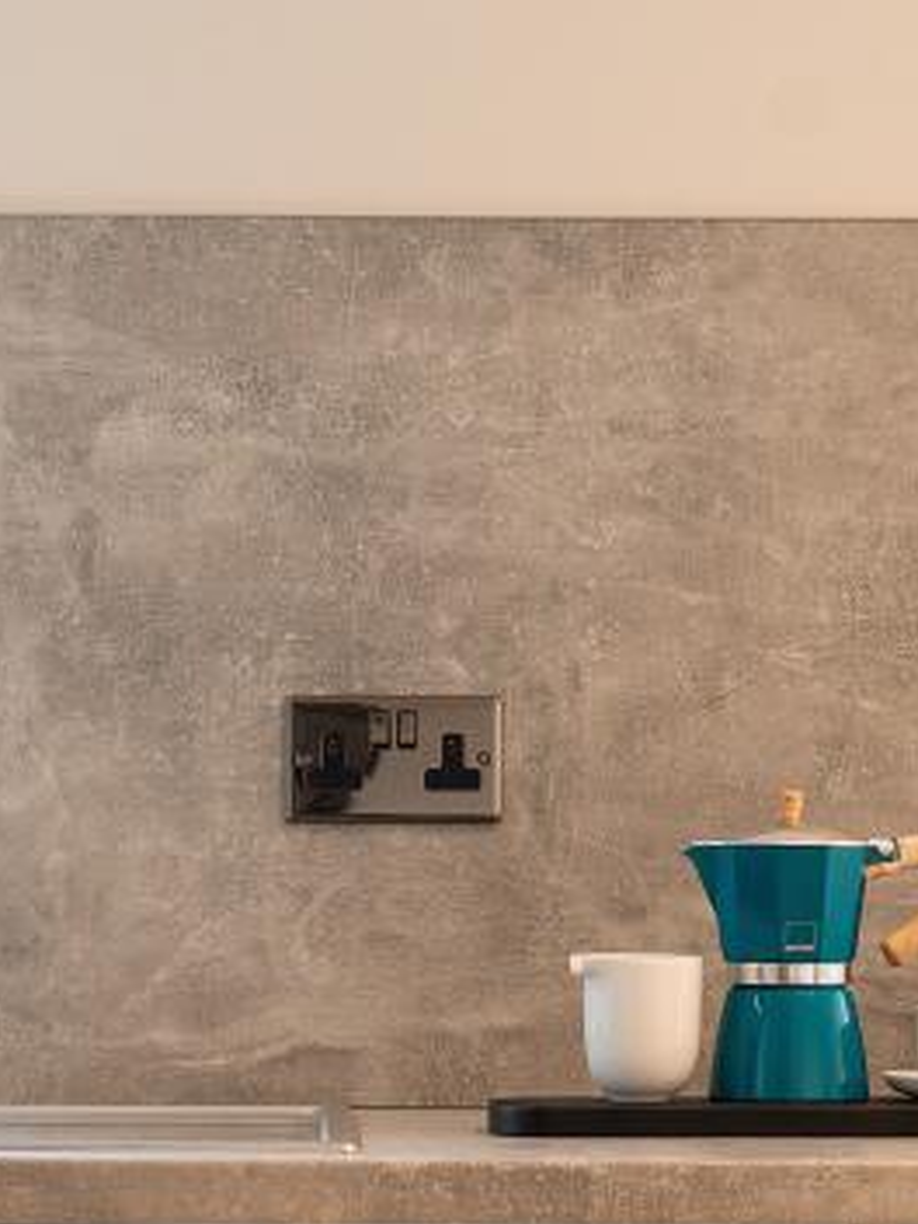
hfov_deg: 10.6
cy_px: 1041
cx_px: 424
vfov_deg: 14.0
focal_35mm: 140
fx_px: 4950
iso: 1250
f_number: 4
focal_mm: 50
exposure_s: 1/160
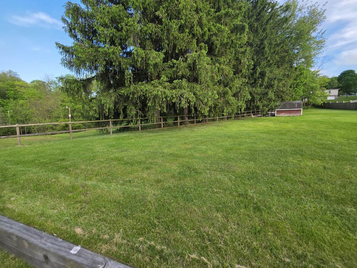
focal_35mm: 13
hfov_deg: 106.2
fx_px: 134
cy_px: 134
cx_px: 178
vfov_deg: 89.9
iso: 25
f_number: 1.9
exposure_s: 1/120
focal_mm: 2.2
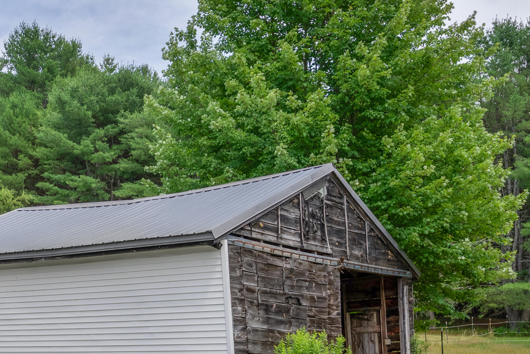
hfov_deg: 32.4
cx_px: 144
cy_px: 309
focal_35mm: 61
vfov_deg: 21.9
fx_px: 897
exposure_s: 1/1000
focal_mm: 33.5
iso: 320
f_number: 8
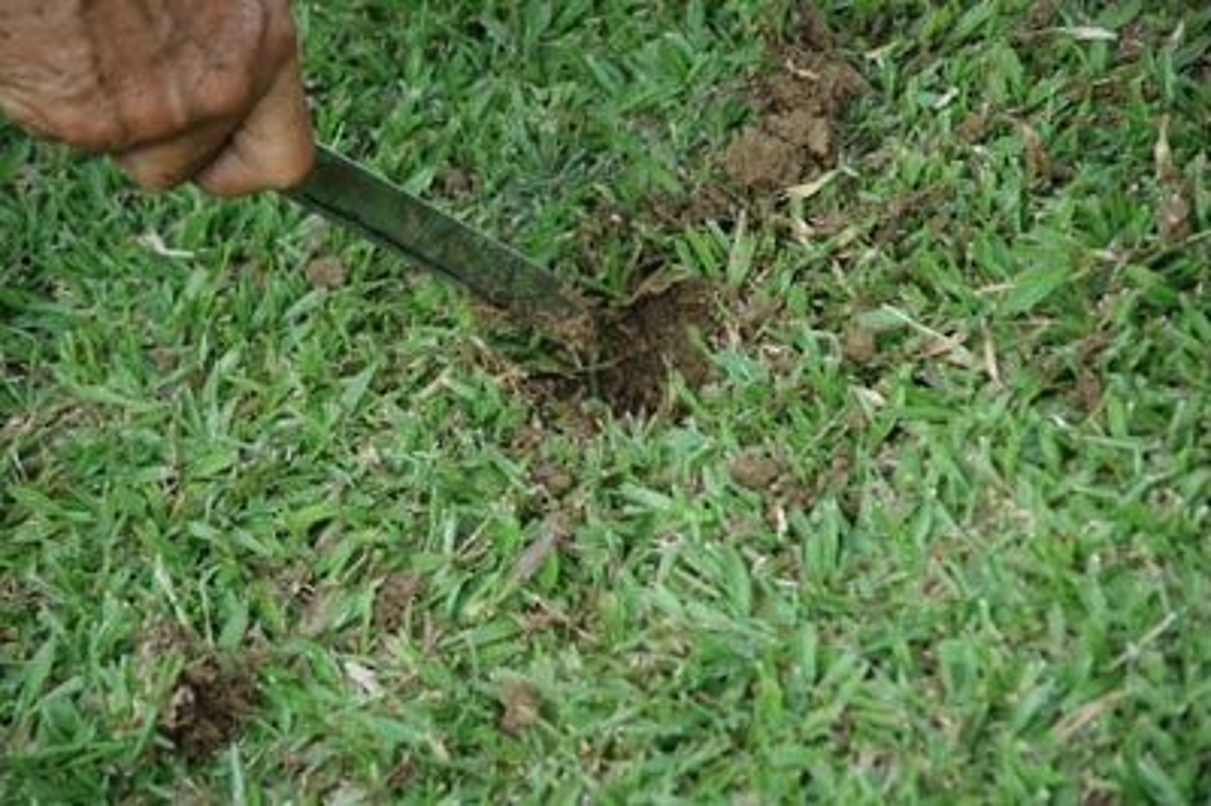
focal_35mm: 202
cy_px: 403
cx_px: 606
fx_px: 6806
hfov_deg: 10.2
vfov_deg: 6.8
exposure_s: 1/200
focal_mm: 135
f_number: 5.6
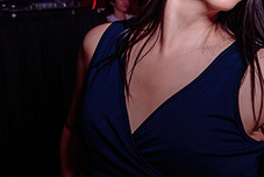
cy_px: 29
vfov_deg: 15.8
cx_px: 239
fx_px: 631
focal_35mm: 86
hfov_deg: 23.0
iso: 800
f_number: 3.5
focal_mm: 29
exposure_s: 1/60
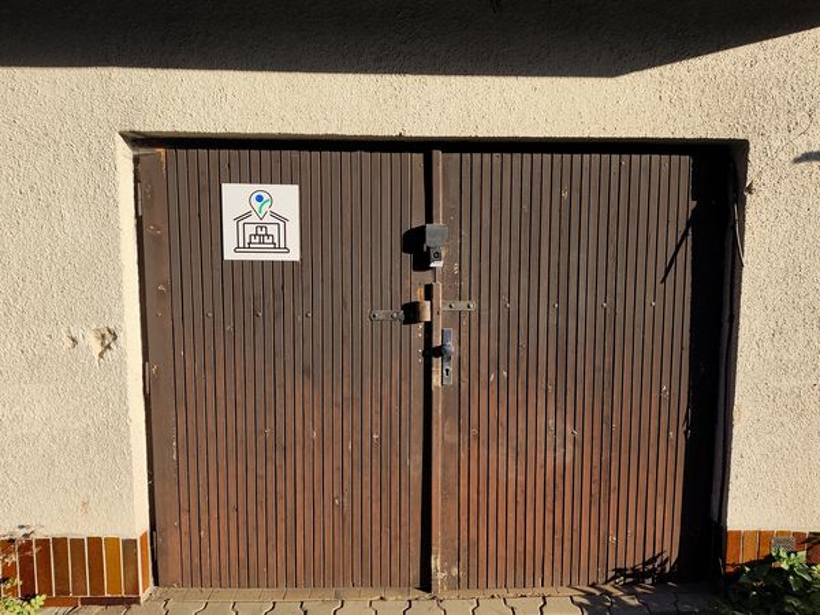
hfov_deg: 73.9
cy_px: 308
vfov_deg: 58.9
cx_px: 410
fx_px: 545
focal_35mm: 23
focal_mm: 6.04
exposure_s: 1/612
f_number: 1.7
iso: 50
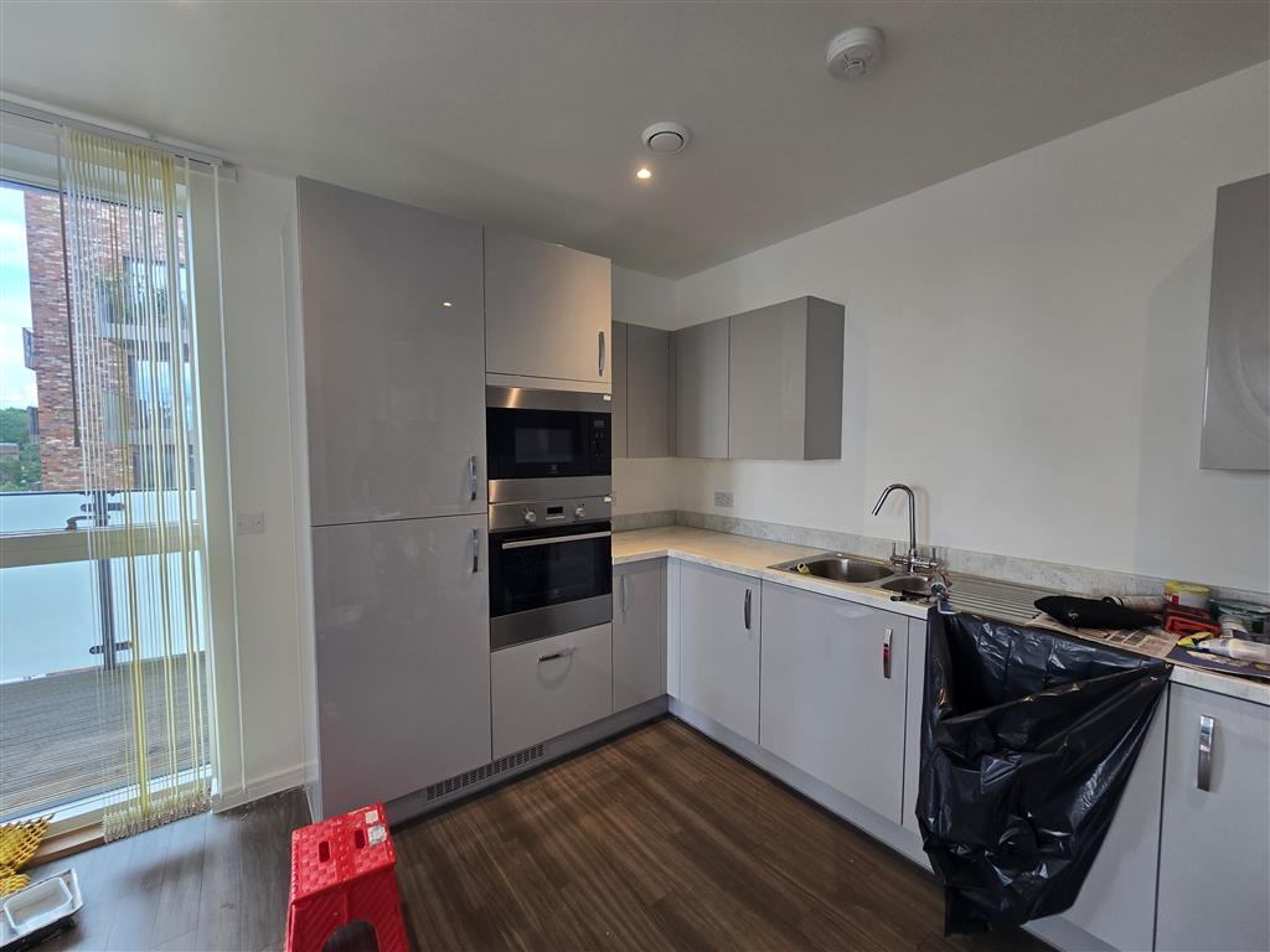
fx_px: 477
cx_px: 635
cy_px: 476
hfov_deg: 106.2
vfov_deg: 89.9
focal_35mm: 13
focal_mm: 2.2
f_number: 2.2
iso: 50
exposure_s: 1/50
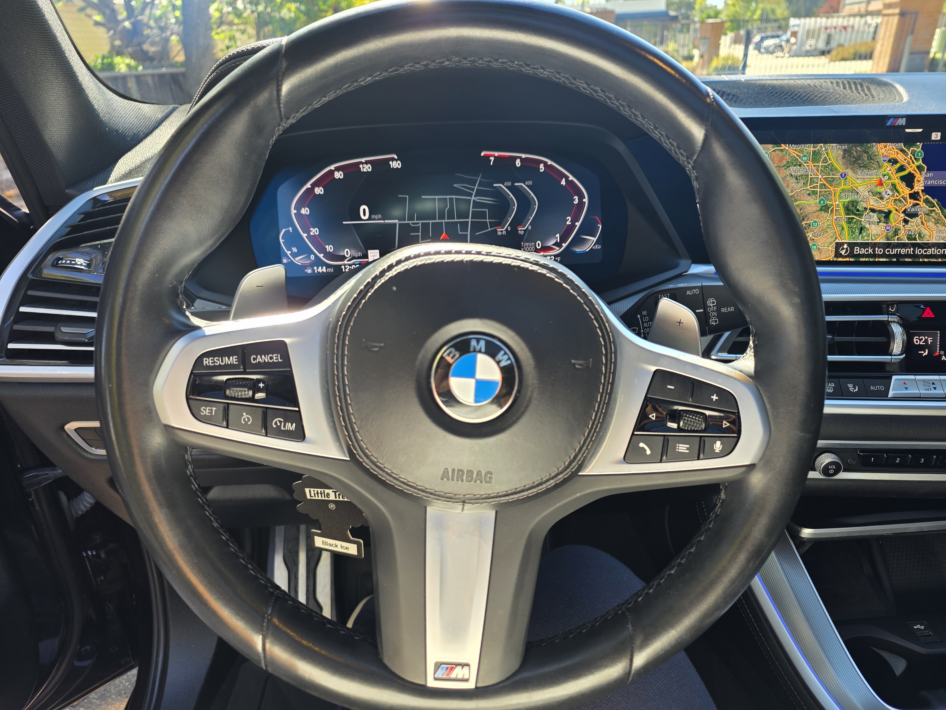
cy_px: 355
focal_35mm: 23
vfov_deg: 58.9
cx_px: 473
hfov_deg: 73.9
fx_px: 629
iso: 20
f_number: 1.7
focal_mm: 6.25
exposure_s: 1/51
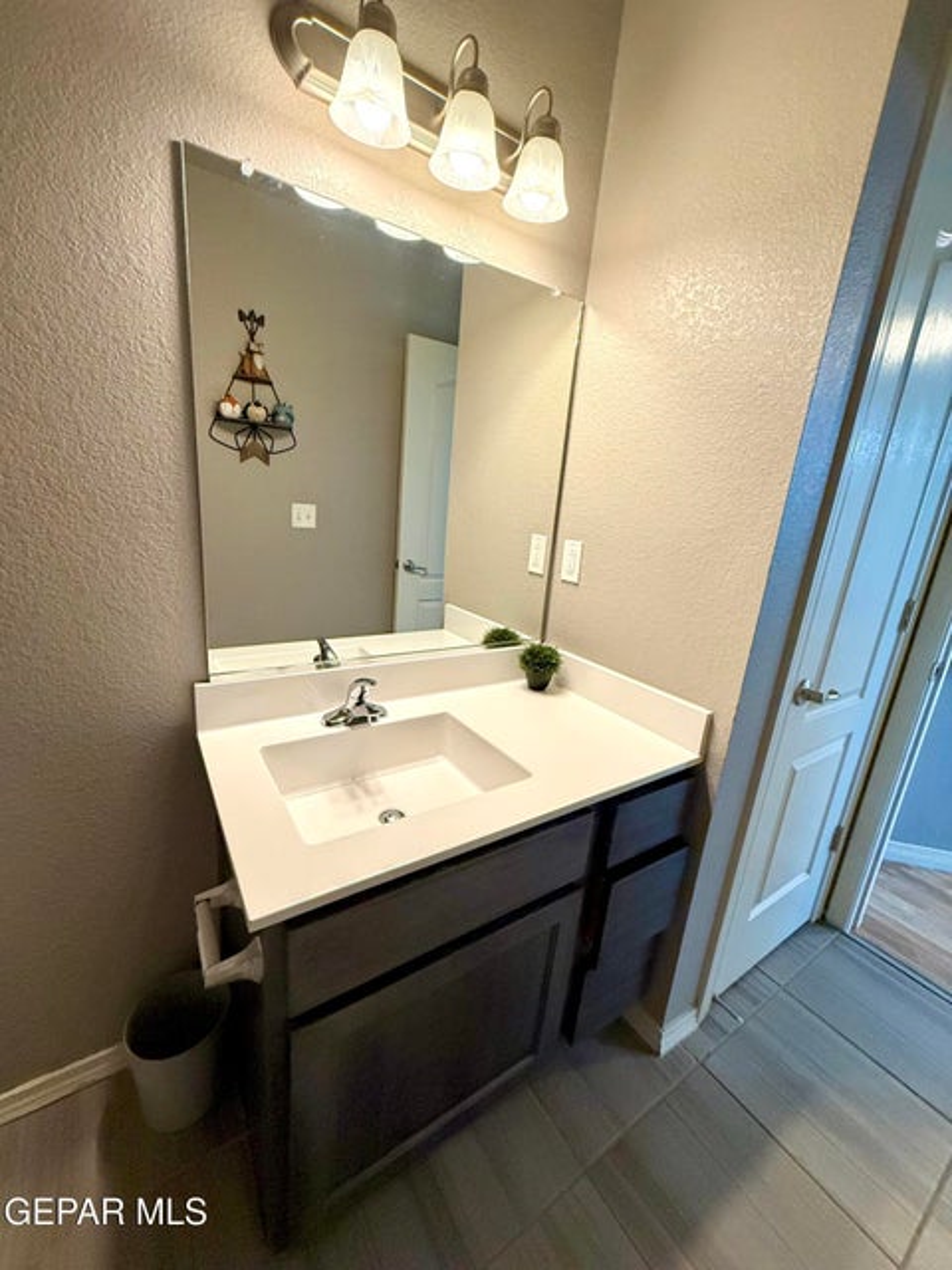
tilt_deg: -12.9
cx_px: 476
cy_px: 635
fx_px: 513
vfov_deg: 102.1
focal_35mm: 14
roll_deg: -5.2
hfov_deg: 85.7
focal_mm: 2.22
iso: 500
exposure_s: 1/60
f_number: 2.2
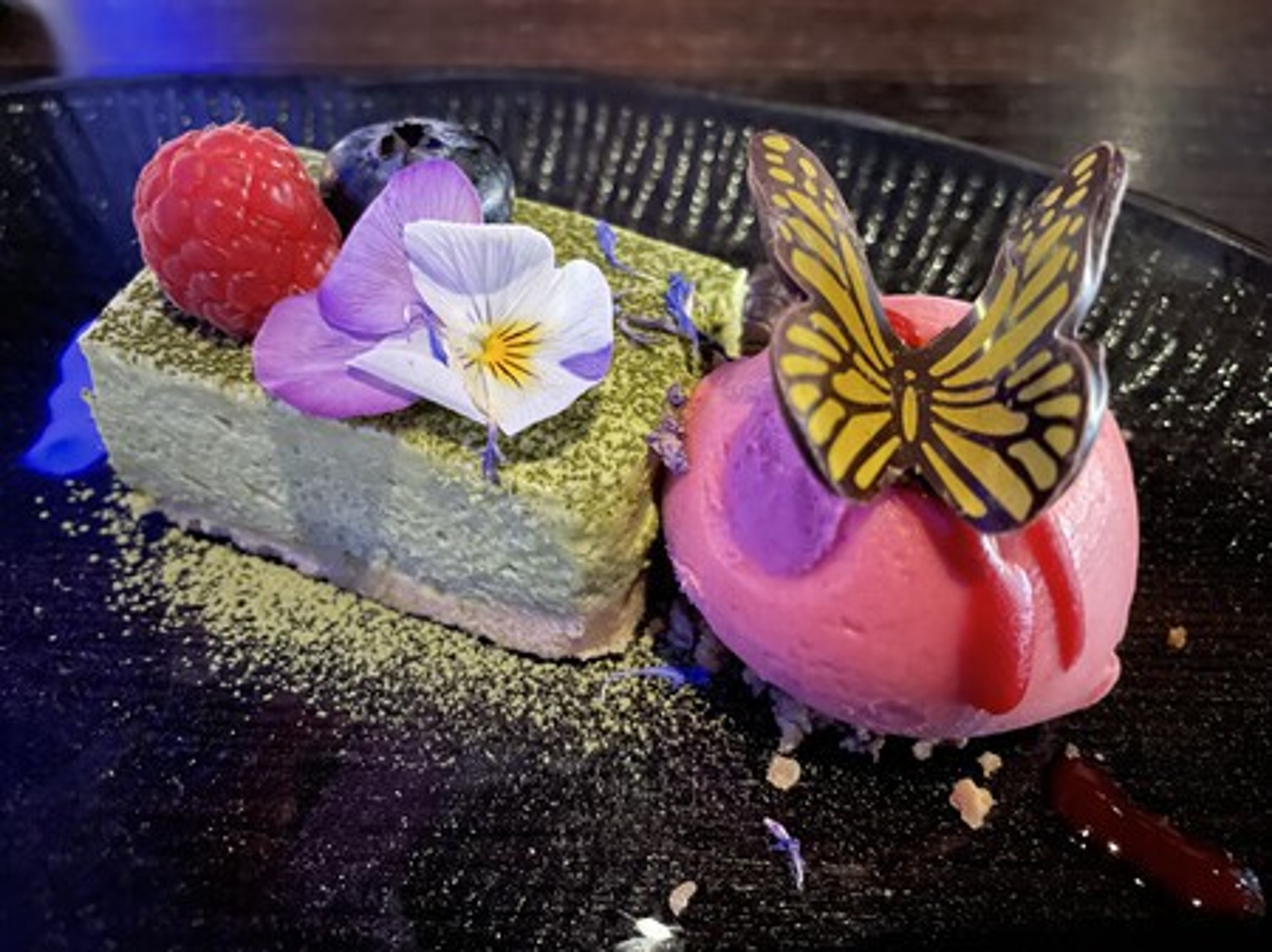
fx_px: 955
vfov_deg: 53.0
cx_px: 636
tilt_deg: -47.8
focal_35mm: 26
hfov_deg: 67.3
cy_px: 476
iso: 1250
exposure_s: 1/4
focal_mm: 4.2
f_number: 1.6
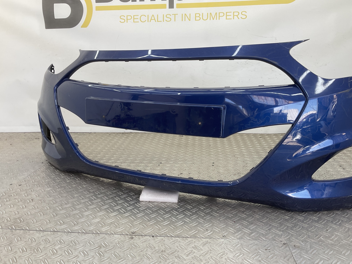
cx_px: 176
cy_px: 132
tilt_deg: -13.3
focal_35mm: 29
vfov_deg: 48.2
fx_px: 295
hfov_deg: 61.7
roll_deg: +0.2
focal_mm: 3
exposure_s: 1/100
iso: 20
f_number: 1.8
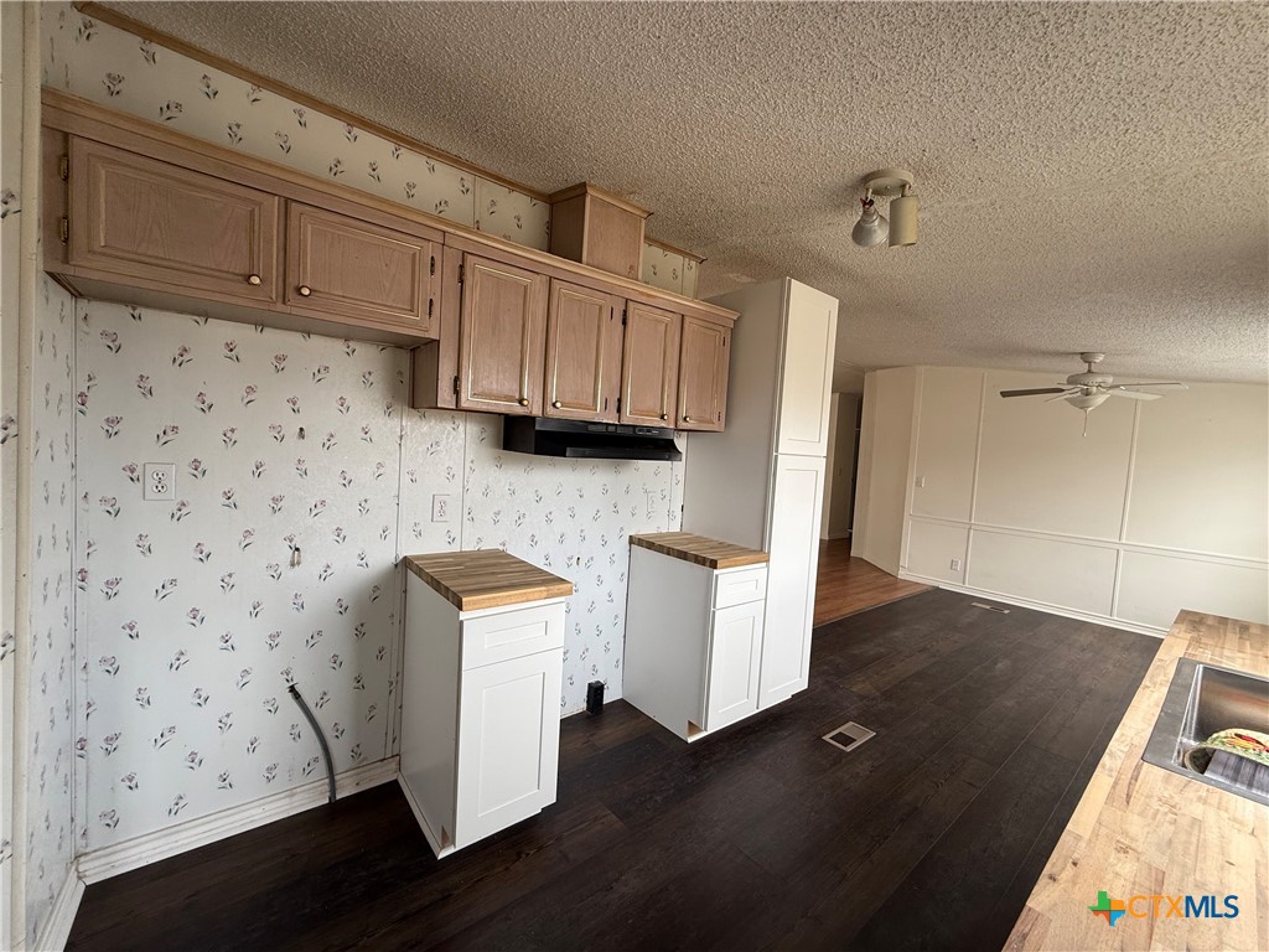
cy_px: 476
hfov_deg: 102.1
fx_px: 513
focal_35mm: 14
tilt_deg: -3.0
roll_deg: -3.7
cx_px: 634
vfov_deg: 85.7
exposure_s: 1/99
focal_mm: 2.22
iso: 100
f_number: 2.2
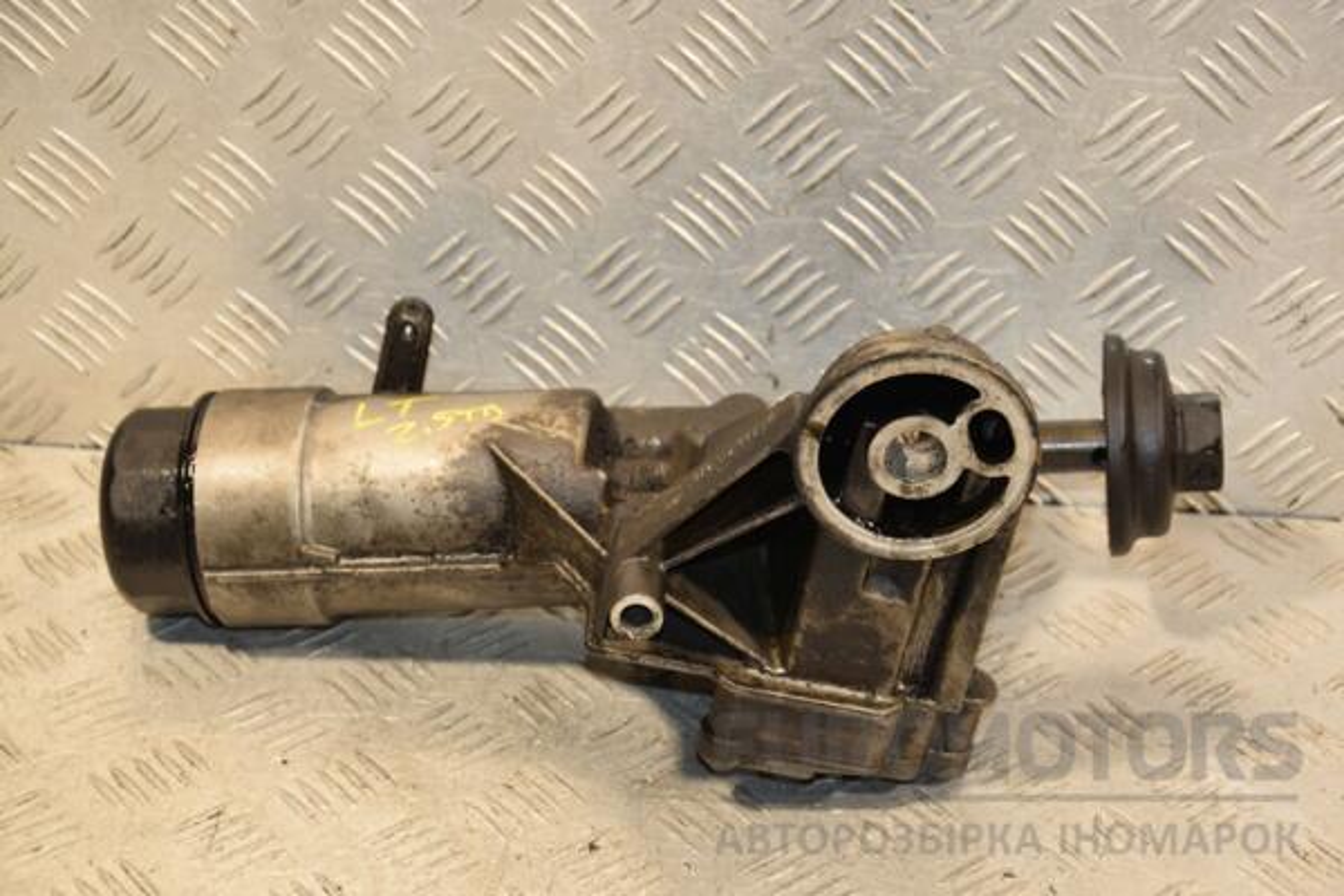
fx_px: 2912
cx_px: 672
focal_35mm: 78
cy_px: 448
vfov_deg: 17.5
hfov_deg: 26.0
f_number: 5
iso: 800
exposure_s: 1/125
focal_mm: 52
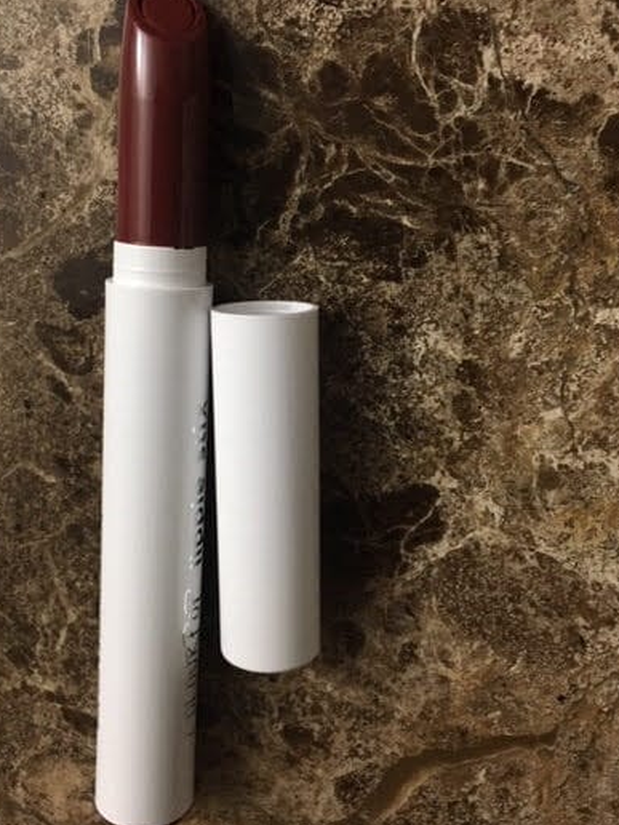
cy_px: 374
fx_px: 858
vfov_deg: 51.3
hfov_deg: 39.6
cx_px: 285
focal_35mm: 36
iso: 200
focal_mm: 4.15
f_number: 2.2
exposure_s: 1/17
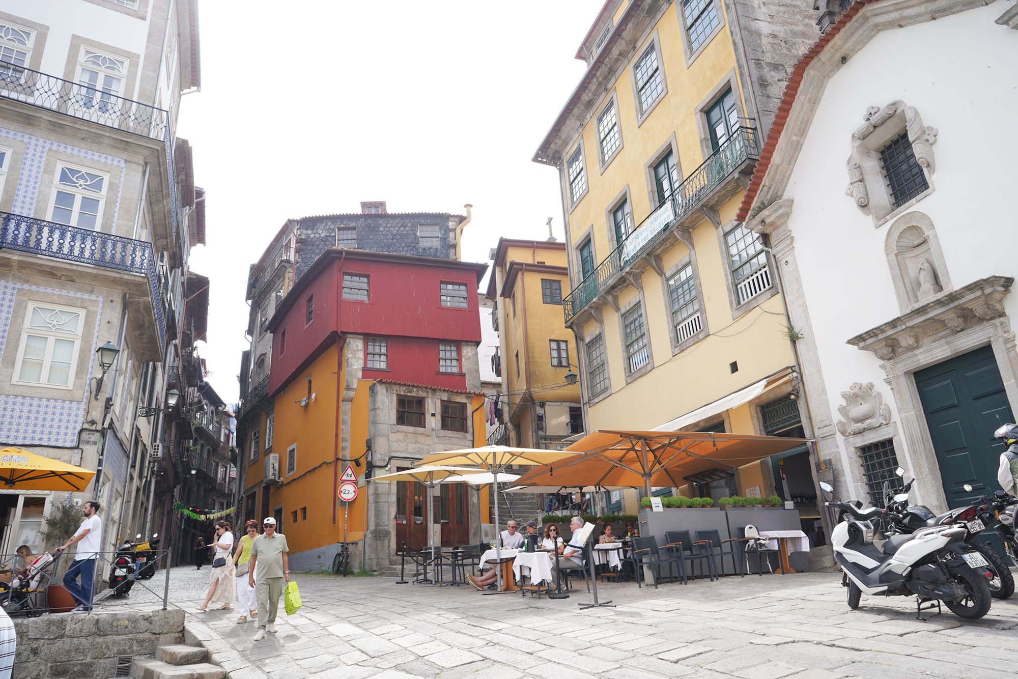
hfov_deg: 73.7
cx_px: 509
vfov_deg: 53.1
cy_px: 340
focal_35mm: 24
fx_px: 679
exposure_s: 1/100
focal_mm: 24
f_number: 8
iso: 100
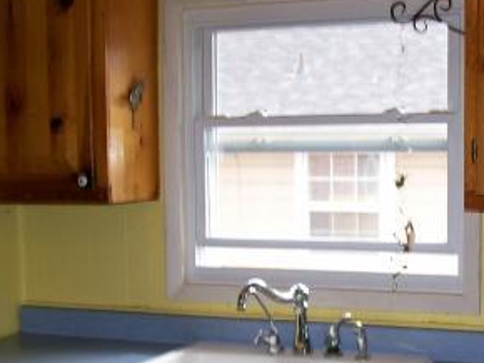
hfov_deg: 26.2
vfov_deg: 20.1
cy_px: 313
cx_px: 426
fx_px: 1008
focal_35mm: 72
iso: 80
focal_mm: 6
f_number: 2.7
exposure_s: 1/64
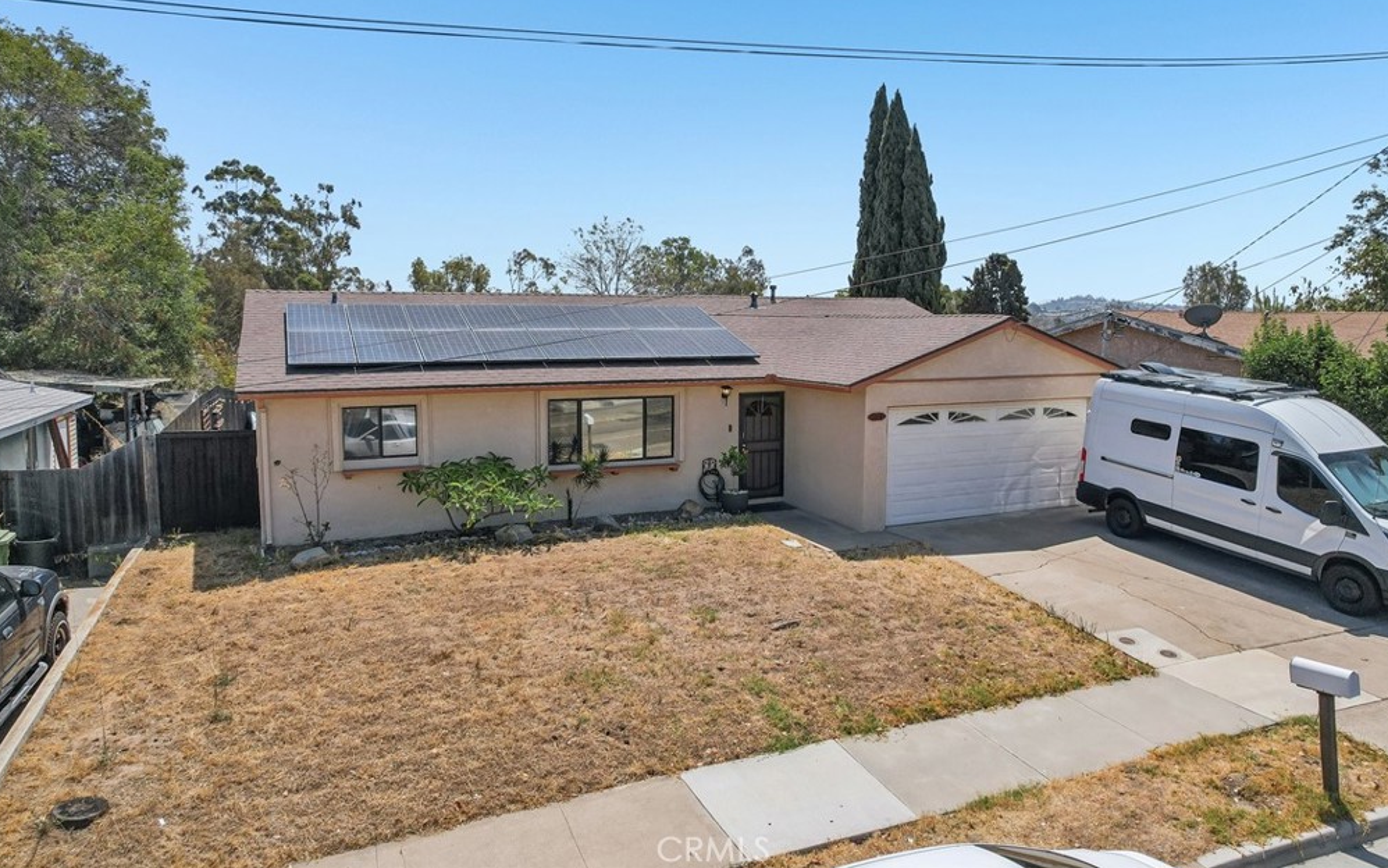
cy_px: 395
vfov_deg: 52.9
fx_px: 870
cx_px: 697
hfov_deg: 77.2
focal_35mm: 23
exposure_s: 1/730
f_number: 2.8
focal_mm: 8.4
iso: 110
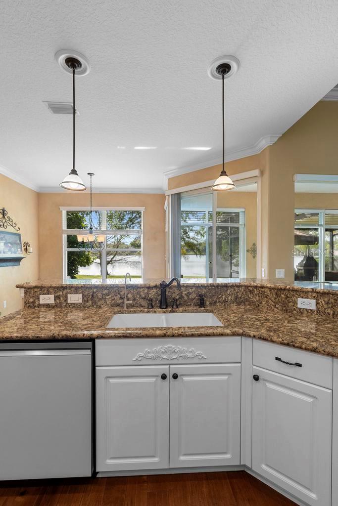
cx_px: 169
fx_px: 225
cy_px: 253
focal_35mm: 16
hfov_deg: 73.8
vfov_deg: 96.7
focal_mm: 16
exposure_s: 1/15
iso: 800
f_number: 8
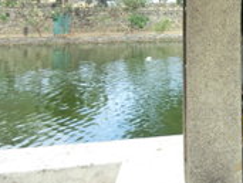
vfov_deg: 24.9
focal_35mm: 56
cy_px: -3
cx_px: 281
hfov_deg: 30.0
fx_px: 394
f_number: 3.2
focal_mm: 4.3
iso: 80
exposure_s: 1/125
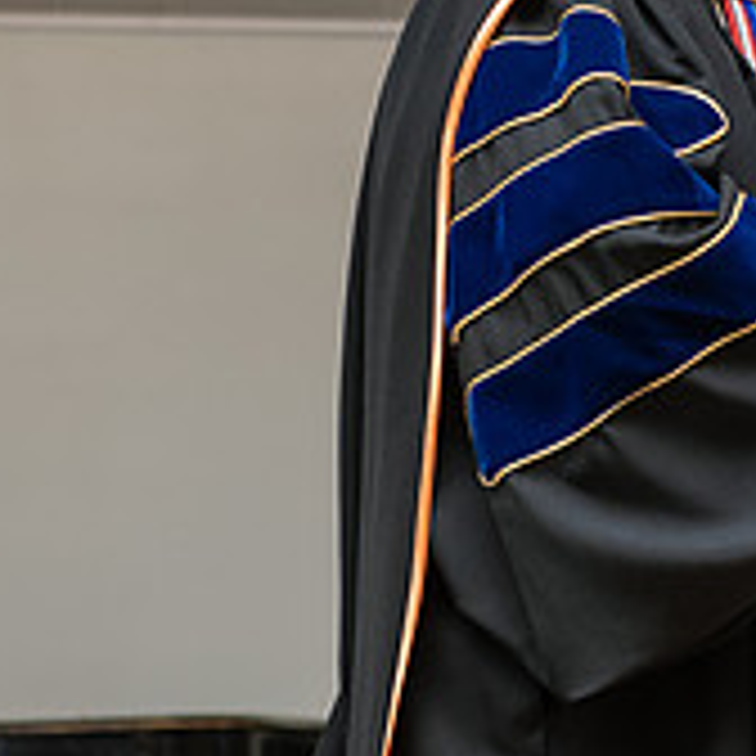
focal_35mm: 206
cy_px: 205
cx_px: 810
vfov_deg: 8.5
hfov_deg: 8.4
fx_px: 5090
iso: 1250
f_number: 4.5
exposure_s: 1/250
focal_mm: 70
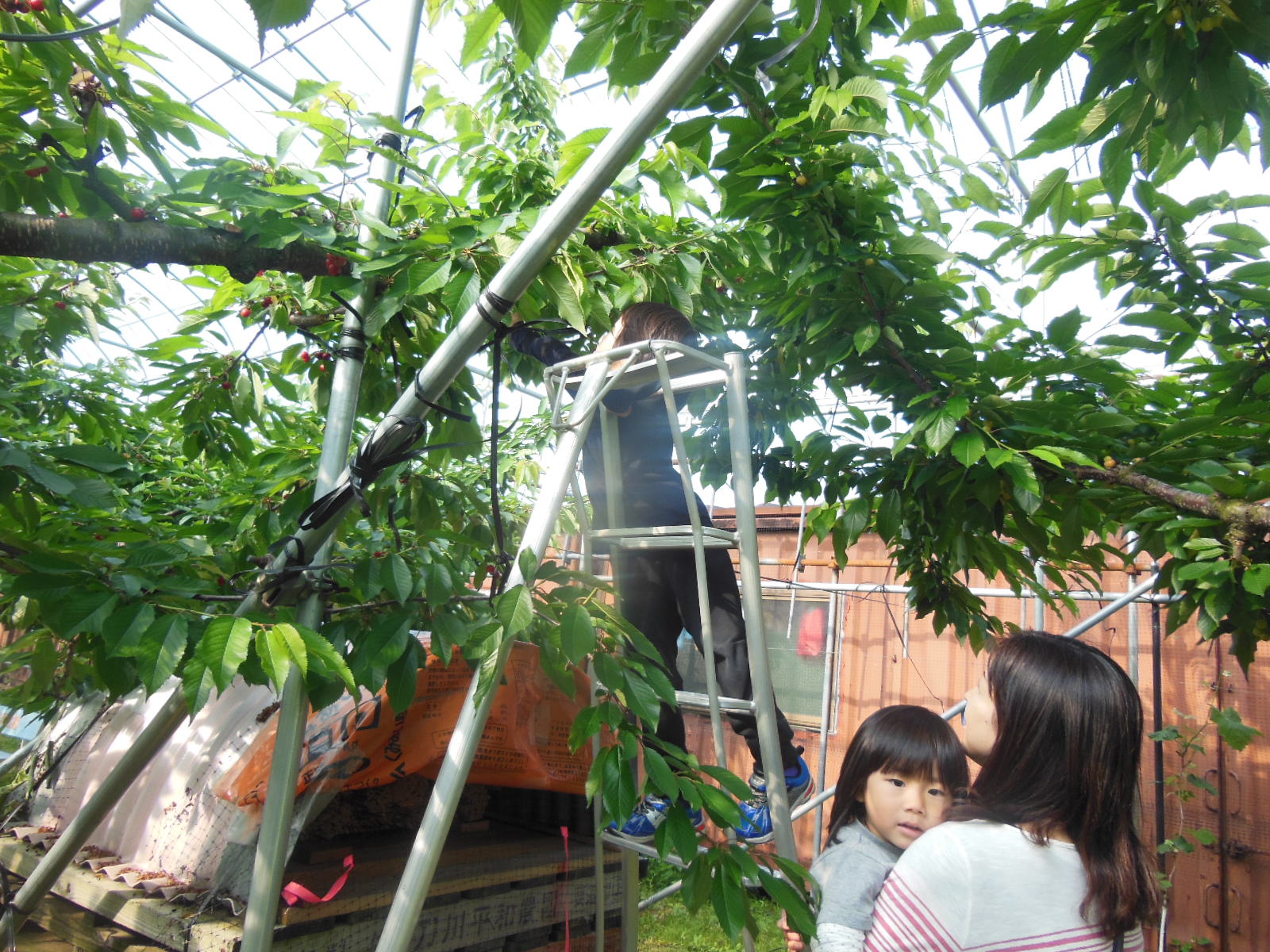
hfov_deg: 69.4
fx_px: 917
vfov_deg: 54.9
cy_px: 476
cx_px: 635
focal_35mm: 25
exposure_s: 1/100
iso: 125
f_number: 3.5
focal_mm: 4.5
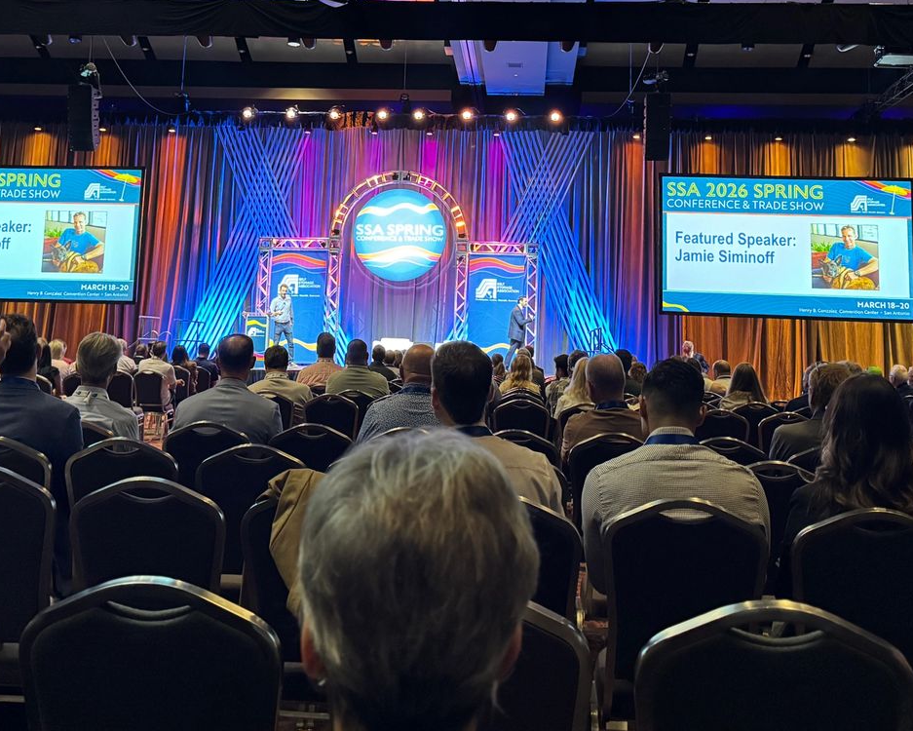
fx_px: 1081
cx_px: 456
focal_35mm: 40
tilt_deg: +8.3
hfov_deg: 45.8
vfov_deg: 36.4
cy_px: 177
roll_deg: -2.0
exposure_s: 1/60
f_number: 1.78
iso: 800
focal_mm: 6.76
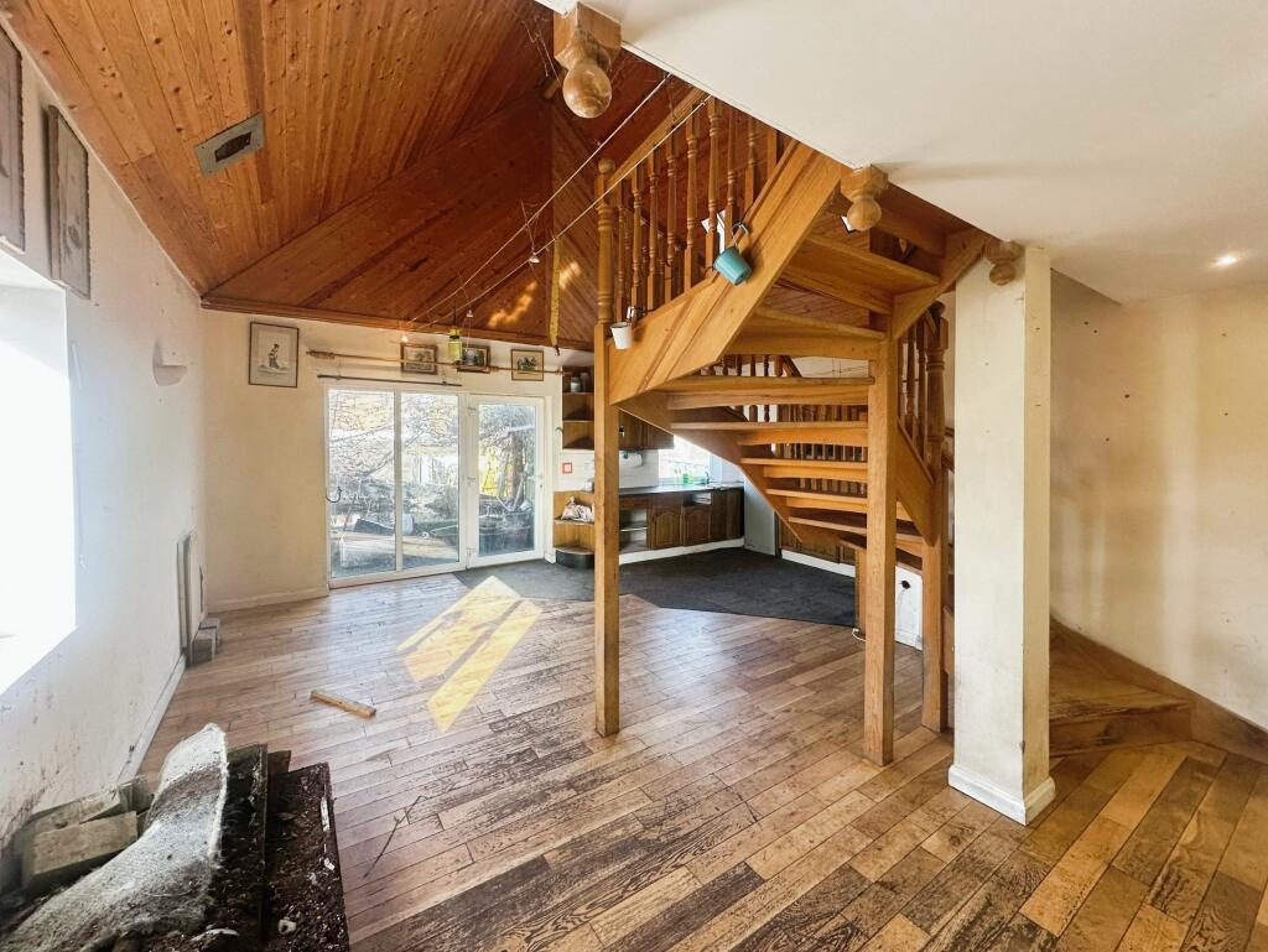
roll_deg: -0.3
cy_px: 476
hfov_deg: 102.0
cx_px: 634
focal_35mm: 14
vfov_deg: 85.7
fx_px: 513
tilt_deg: -1.6
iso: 100
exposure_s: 1/100
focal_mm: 2.22
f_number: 2.2
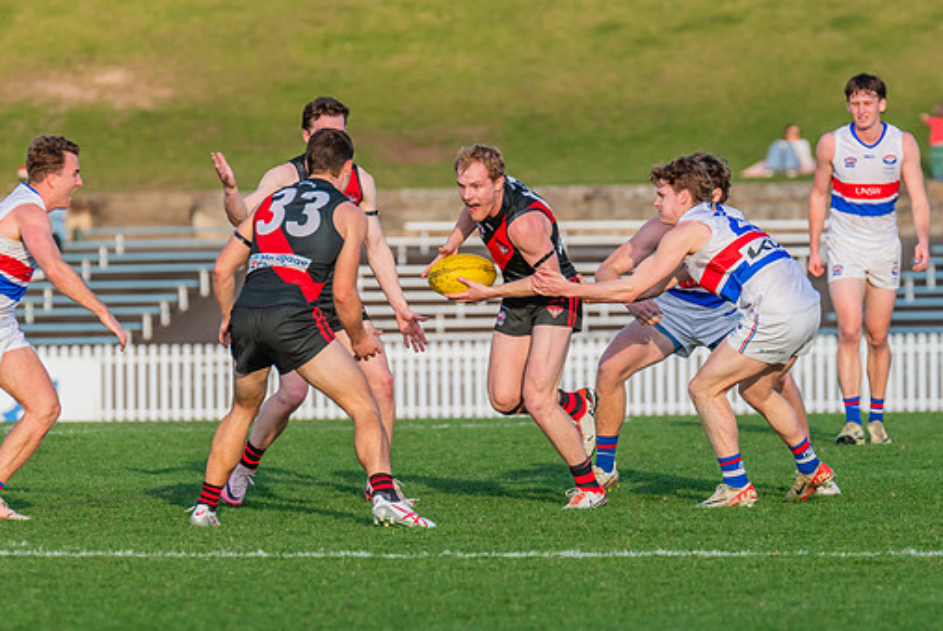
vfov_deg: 3.0
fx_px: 12086
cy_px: 285
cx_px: 500
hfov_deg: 4.5
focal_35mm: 461
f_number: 7.1
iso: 800
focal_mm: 360
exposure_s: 1/1250
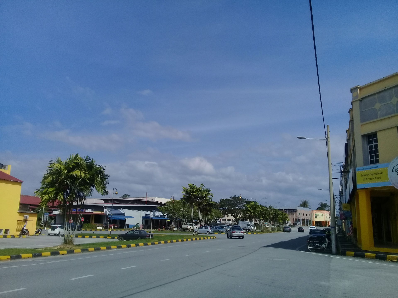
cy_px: 149
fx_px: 356
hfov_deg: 58.4
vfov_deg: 45.4
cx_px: 199
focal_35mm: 31
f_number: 2.2
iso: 50
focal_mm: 3.3
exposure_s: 1/3226
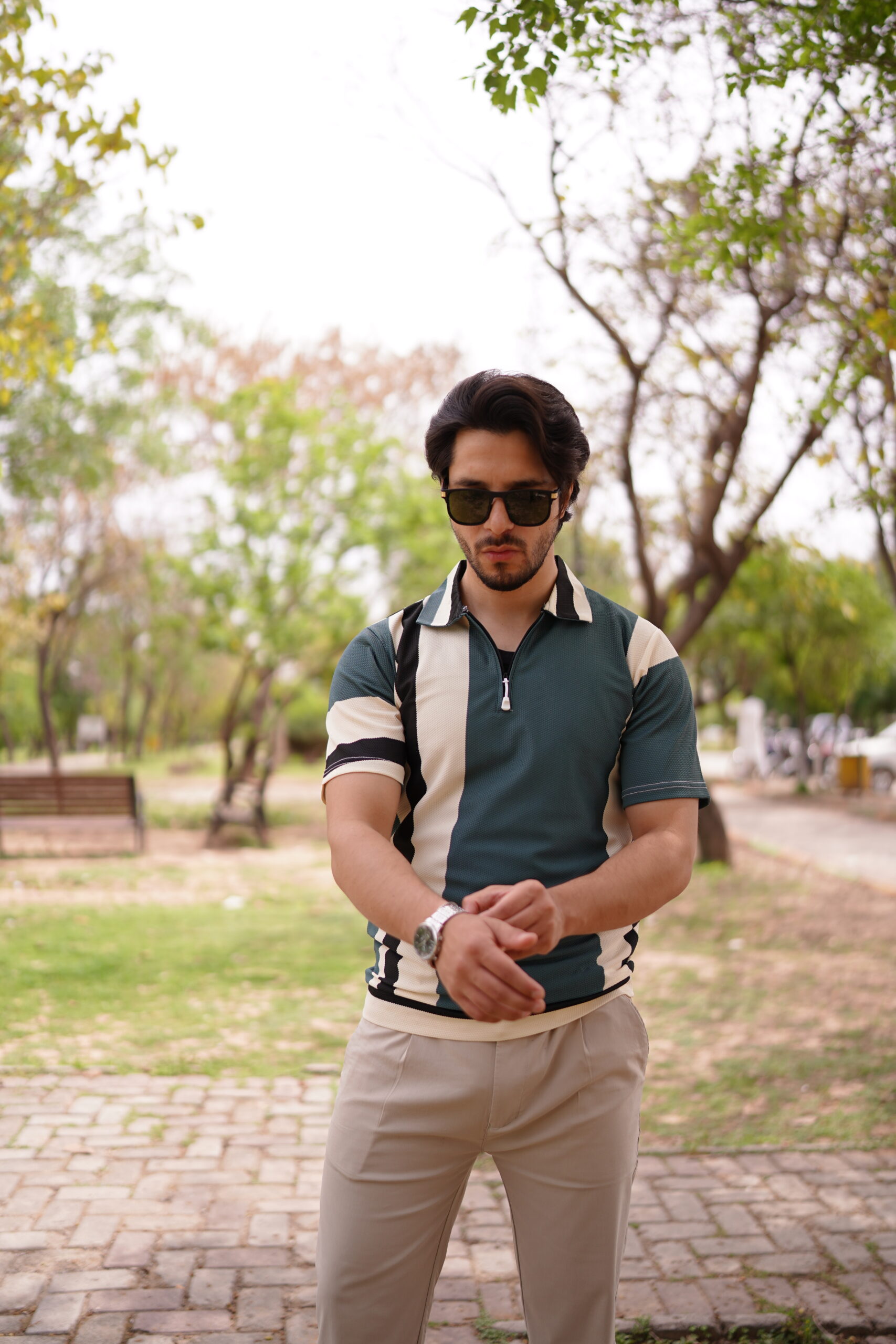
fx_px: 1306
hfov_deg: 37.9
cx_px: 448
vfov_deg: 54.4
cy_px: 672
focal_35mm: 35
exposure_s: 1/2500
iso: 100
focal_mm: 35
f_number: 1.4
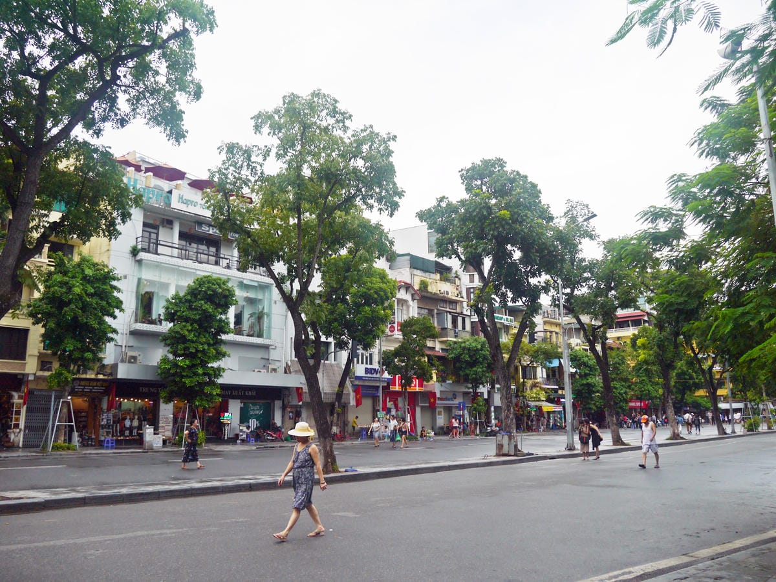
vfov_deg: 49.7
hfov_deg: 63.4
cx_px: 388
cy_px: 291
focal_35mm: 28
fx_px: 628
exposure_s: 1/200
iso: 160
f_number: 5
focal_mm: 14
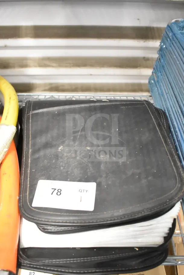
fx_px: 241
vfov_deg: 59.5
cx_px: 92
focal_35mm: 32
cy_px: 138
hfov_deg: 41.7
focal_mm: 21
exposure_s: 1/50
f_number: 3.8
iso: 6400
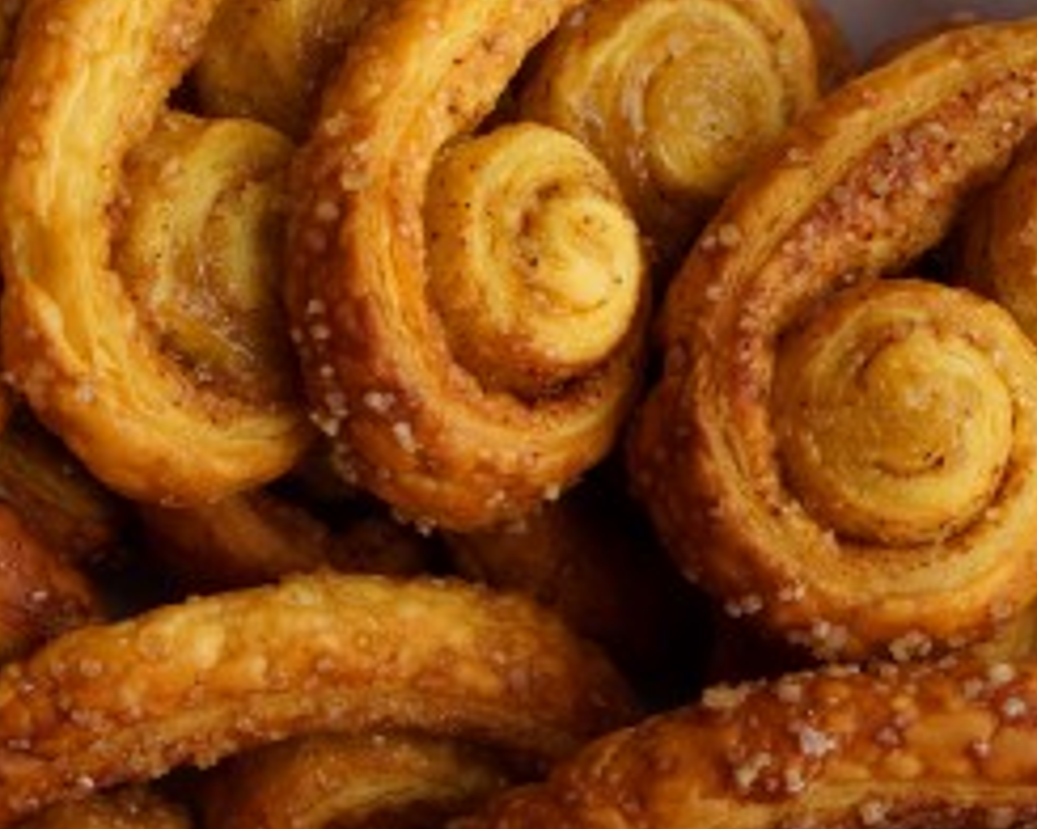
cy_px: 503
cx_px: 112
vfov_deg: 18.5
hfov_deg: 22.5
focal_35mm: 83
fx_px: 2547
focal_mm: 24
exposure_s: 1/100
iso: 100
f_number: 5.6
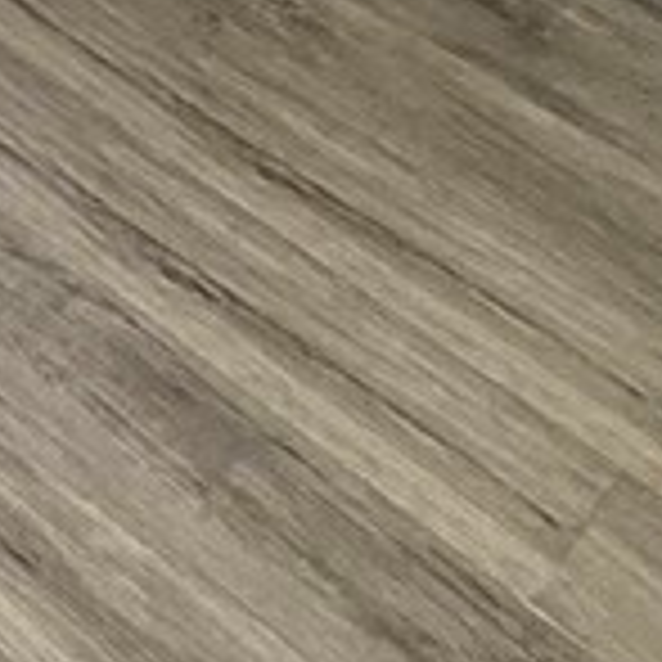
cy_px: -829
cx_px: -1225
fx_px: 1861
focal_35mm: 86
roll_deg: -0.2
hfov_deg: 12.0
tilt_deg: -22.4
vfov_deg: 14.7
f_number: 2.2
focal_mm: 2.22
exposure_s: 1/99
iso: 160
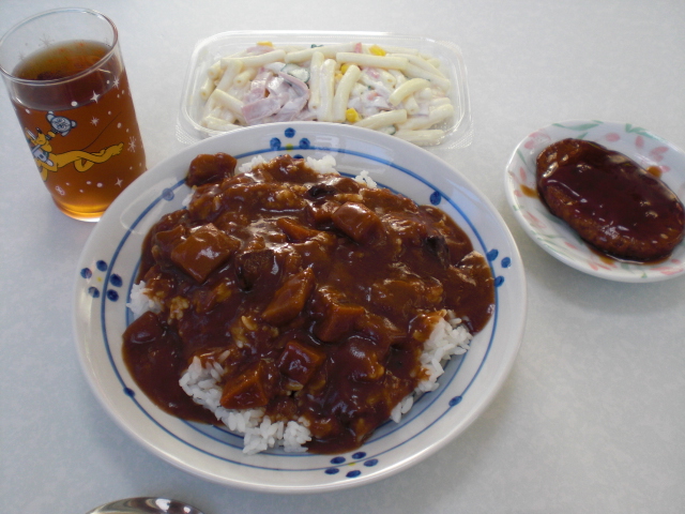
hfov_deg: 49.0
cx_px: 342
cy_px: 257
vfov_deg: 37.7
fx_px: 752
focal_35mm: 38
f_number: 3.1
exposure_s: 1/80
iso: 100
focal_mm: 6.3
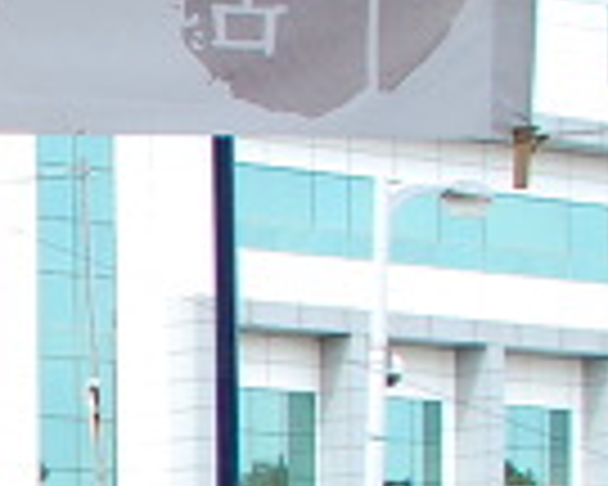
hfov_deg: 11.6
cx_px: -736
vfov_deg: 10.3
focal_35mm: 144
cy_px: 745
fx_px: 2591
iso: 200
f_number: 7.1
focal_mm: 18
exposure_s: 1/160
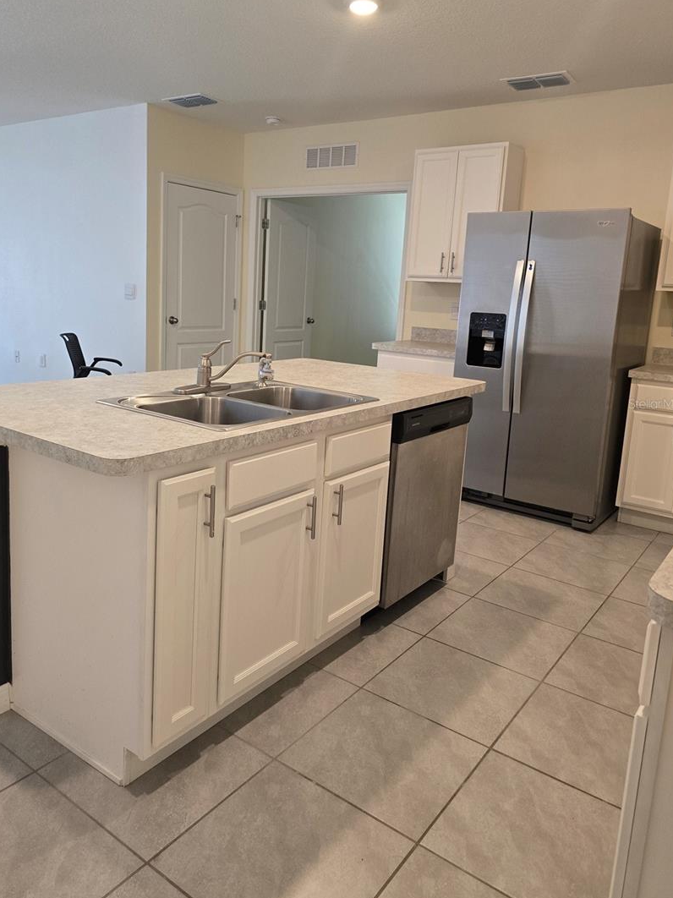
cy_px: 403
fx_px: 674
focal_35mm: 26
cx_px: 308
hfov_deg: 53.0
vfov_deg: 67.1
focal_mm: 6.3
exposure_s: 1/120
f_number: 1.7
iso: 320
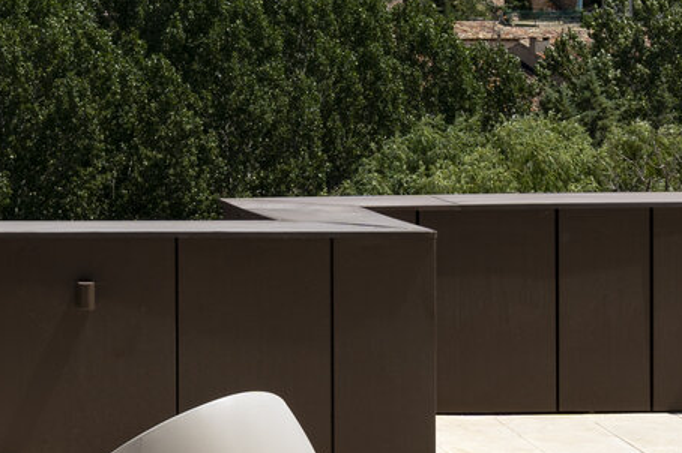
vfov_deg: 8.6
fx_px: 2991
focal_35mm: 158
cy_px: -5
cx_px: -356
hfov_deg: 12.4
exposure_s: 1/250
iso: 100
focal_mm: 35
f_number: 10
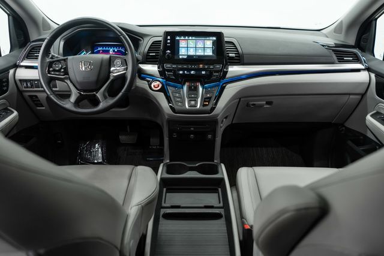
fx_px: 299
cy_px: 128
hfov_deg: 65.5
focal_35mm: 28
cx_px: 192
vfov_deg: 46.4
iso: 640
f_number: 3.2
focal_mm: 28
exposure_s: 1/40
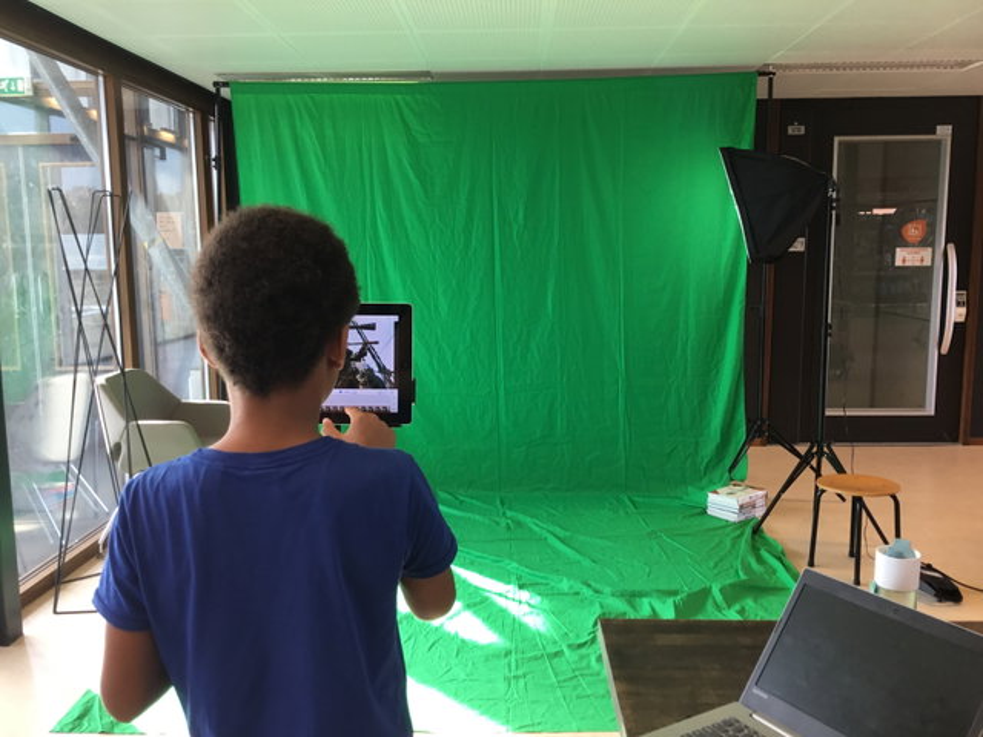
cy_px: 368
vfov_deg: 45.4
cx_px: 492
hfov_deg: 58.4
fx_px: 880
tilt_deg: -8.0
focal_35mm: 31
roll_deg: +0.6
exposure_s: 1/50
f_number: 2.4
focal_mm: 3.3
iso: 32
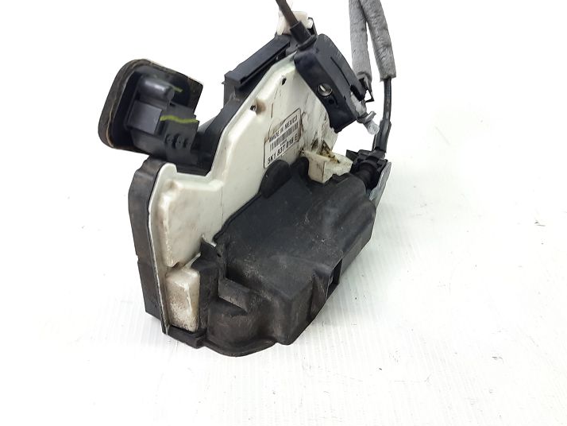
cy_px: 87
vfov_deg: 33.4
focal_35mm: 42
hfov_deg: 44.5
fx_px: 688
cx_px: 217
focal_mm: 4.6
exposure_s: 1/50
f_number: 2
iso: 80
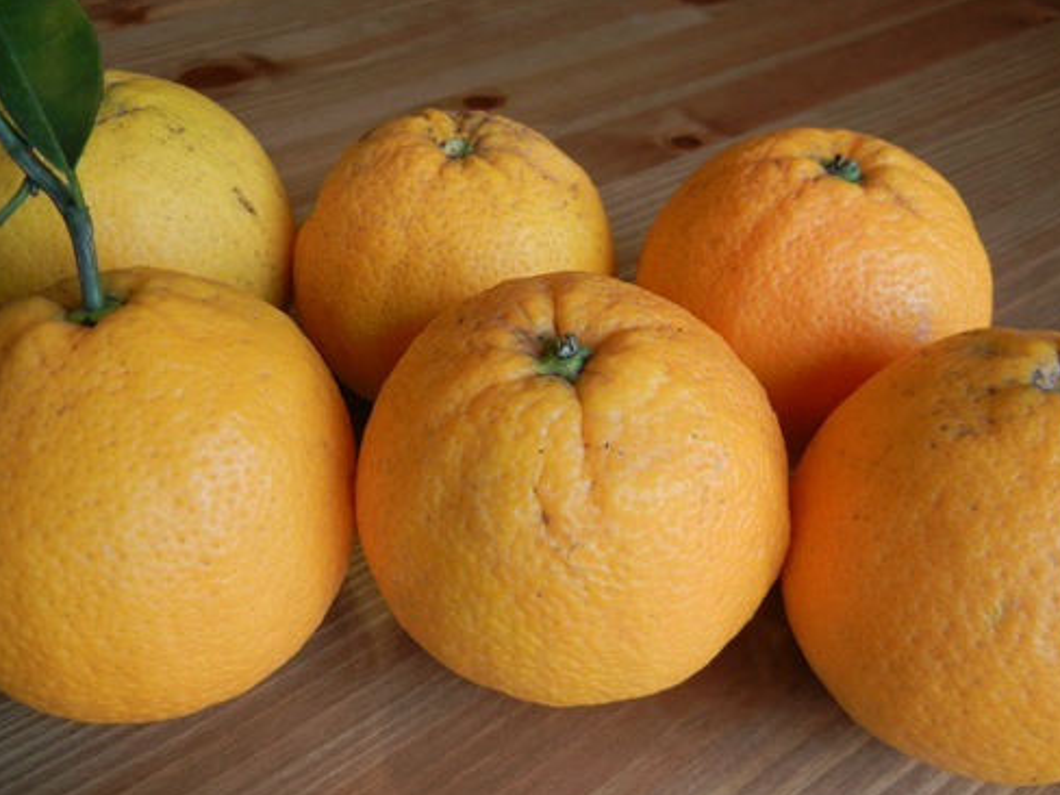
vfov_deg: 44.2
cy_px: 413
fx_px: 980
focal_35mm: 32
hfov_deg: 56.8
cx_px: 541
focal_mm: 5.4
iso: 160
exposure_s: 1/70
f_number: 3.5
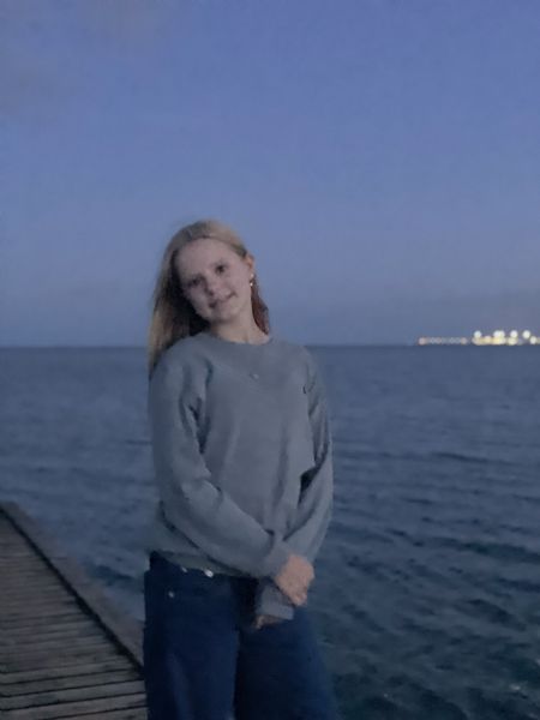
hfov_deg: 28.0
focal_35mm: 52
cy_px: 360
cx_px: 270
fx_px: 1082
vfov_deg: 36.8
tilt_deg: +0.0
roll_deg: +0.6
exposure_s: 1/15
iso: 2000
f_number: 2
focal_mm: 6
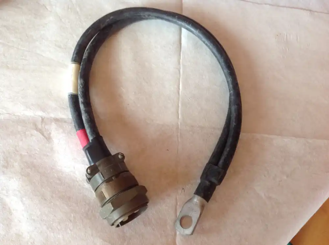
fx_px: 332
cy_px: 122
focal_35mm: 35
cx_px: 164
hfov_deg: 52.7
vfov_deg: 40.6
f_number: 2.4
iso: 64
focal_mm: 4.28
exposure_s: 1/24
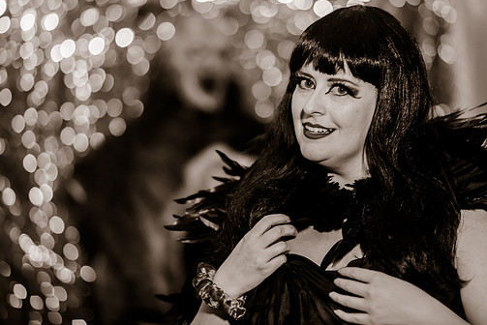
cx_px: 258
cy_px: 144
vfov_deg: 11.3
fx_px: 1638
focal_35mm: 121
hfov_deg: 16.9
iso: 2500
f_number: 2
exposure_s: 1/100
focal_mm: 105
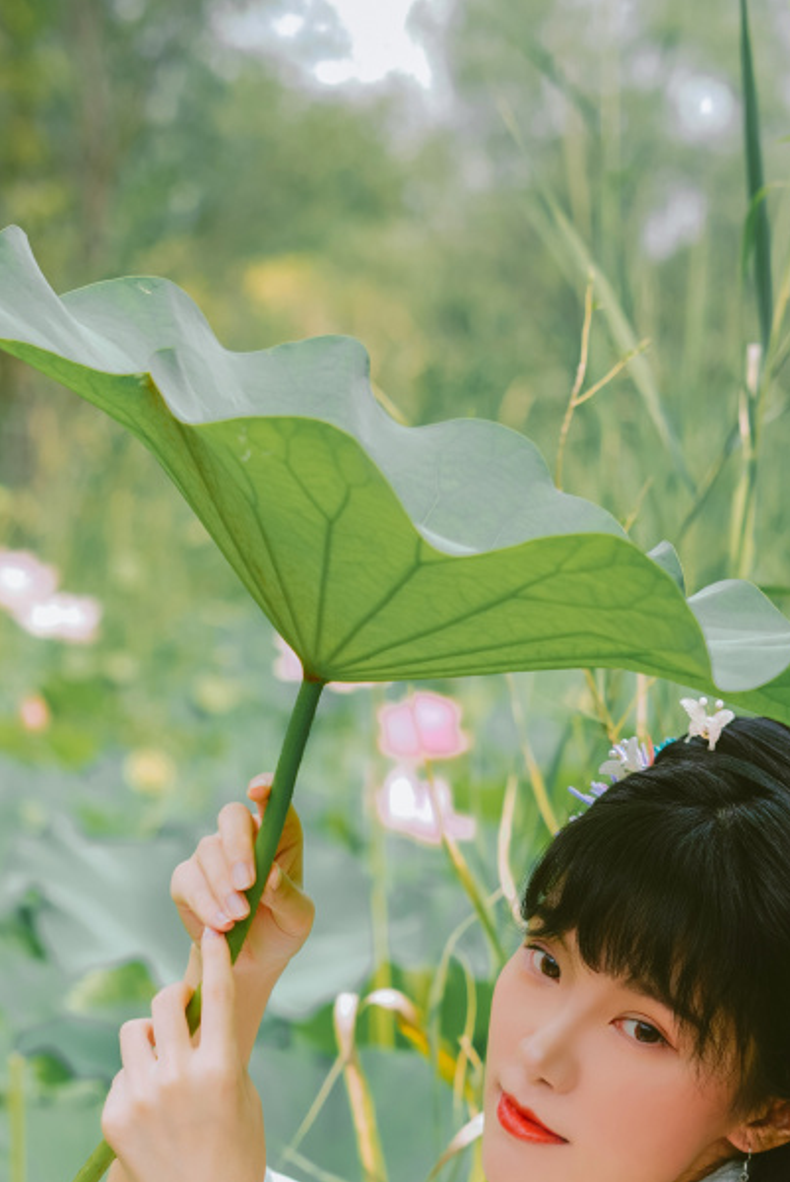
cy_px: 1085
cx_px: 409
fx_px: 3286
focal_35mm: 100
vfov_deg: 20.0
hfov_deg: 13.7
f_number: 2.8
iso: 50
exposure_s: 1/250
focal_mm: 50
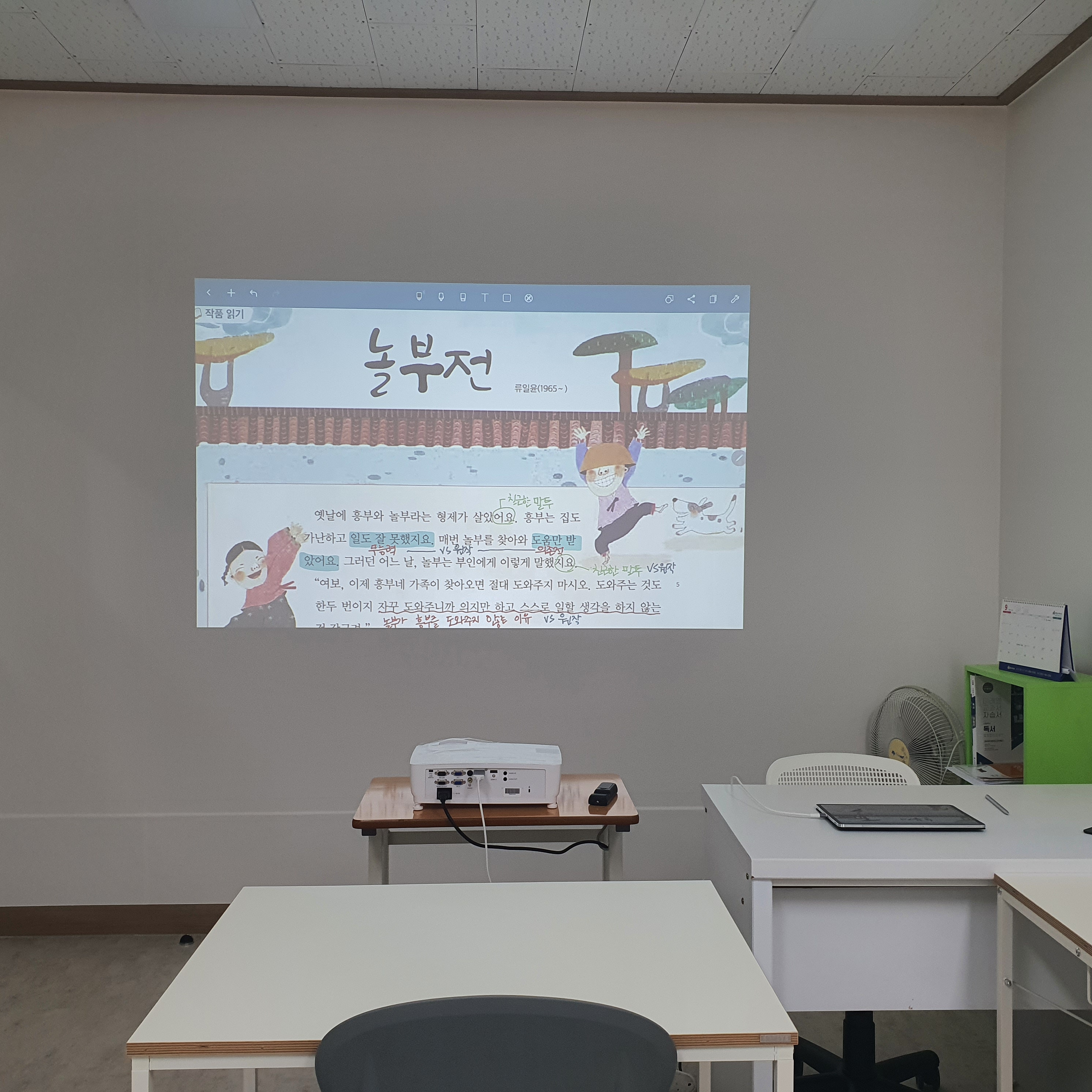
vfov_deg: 52.5
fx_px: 1106
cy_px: 552
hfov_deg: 52.5
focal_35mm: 31
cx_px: 544
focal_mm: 4.3
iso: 100
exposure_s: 1/120
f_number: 2.4
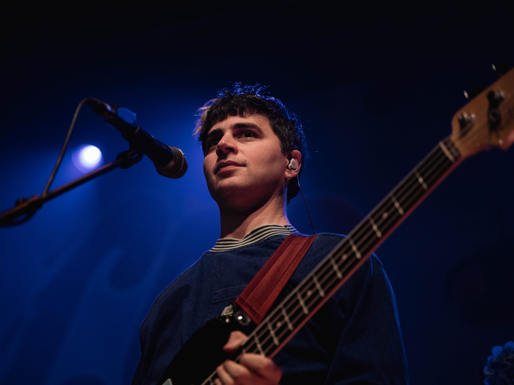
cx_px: 225
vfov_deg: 17.8
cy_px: 192
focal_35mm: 83
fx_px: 1229
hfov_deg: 23.6
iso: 2000
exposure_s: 1/320
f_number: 2.8
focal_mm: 75
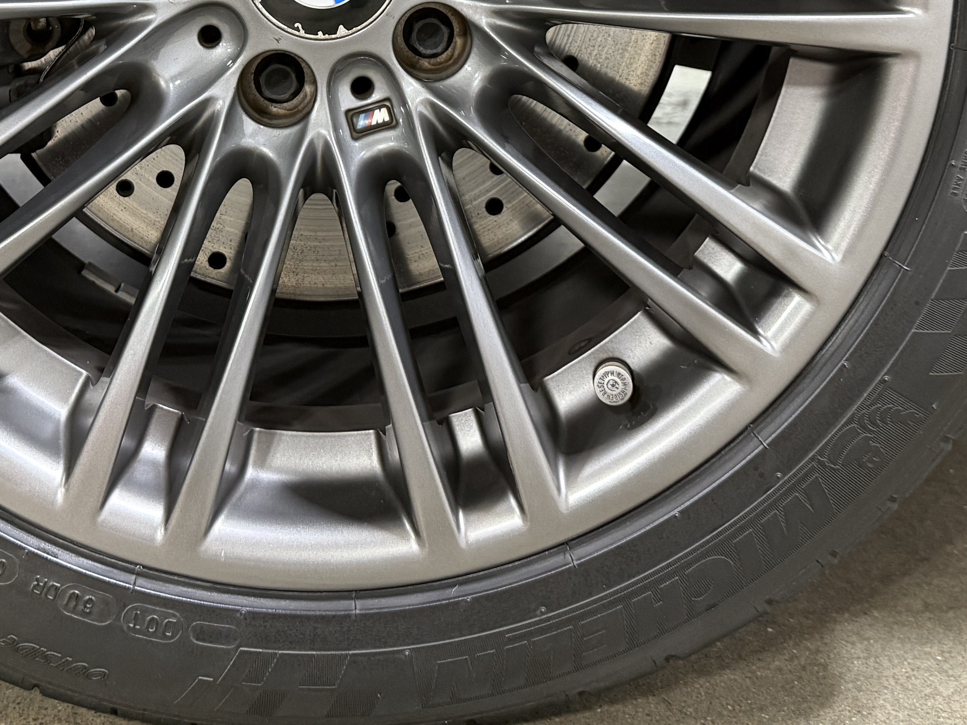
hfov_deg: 32.5
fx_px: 1648
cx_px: 343
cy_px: -75
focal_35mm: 59
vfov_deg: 23.3
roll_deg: +0.0
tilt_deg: -5.5
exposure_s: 1/60
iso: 320
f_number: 1.78
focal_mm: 6.76
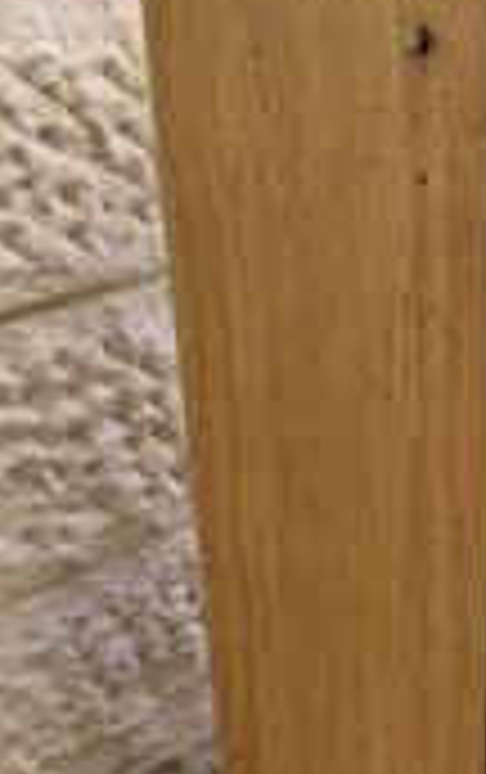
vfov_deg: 34.0
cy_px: 544
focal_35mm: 59
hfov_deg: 20.2
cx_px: 634
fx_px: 1246
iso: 64
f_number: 1.78
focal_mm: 6.76
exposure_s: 1/195
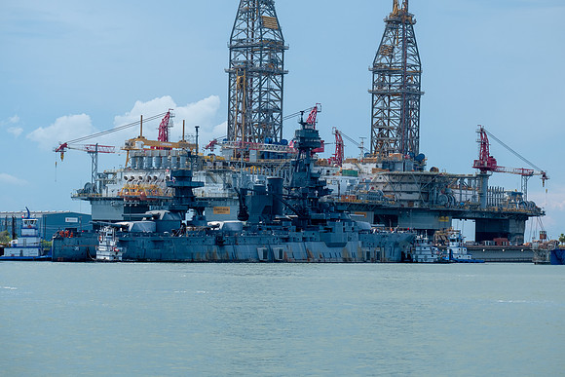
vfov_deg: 13.2
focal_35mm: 104
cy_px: 188
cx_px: 282
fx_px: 1632
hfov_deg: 19.6
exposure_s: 1/800
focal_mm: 67.1
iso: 200
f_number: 5
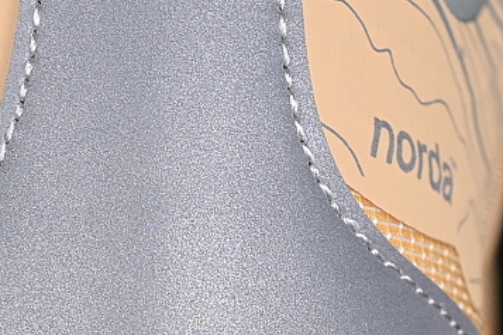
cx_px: 158
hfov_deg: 9.1
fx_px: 3171
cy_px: 310
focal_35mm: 227
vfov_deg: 6.0
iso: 160
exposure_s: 1/80
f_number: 7.1
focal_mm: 50
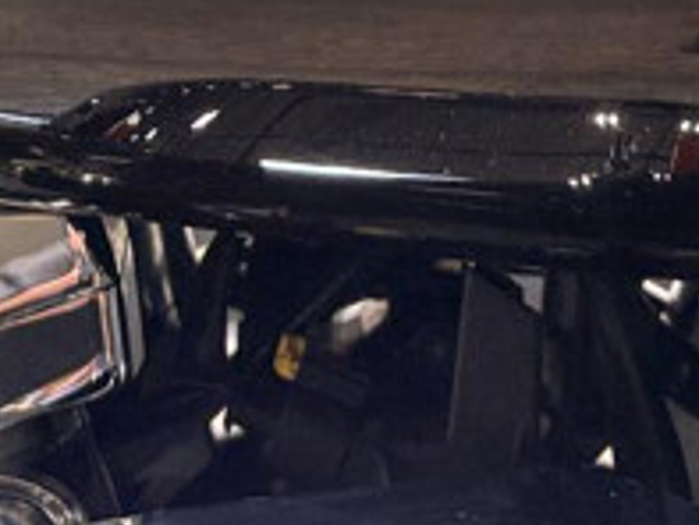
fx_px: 2849
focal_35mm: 141
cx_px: 218
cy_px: -780
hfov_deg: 14.0
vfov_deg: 9.3
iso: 50
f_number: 1.6
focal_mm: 5.96
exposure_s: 1/120
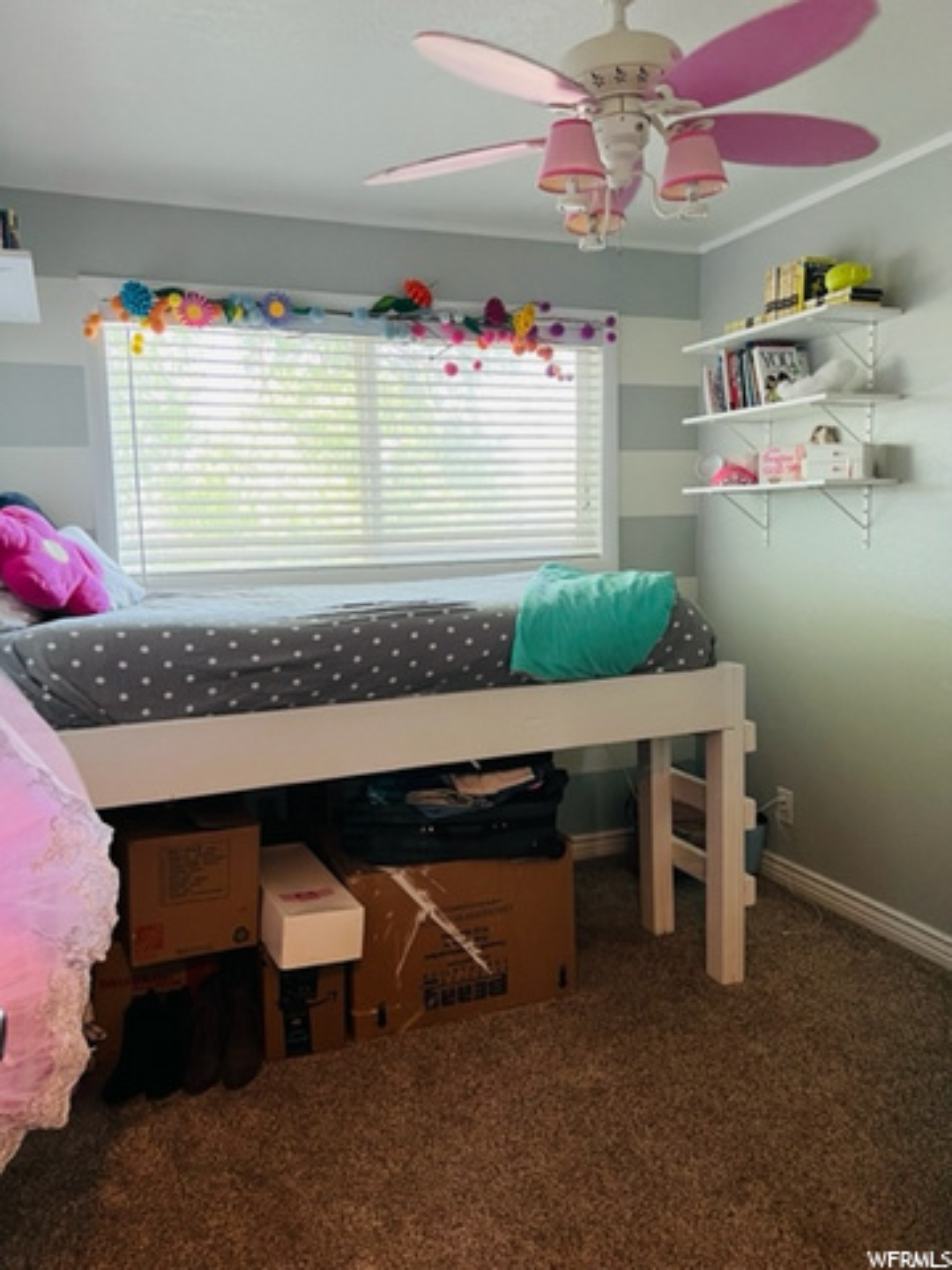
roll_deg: +1.5
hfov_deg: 53.1
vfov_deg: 67.3
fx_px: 953
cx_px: 476
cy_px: 635
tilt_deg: -5.1
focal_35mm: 26
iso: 200
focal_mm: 5.7
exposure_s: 1/60
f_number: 1.5
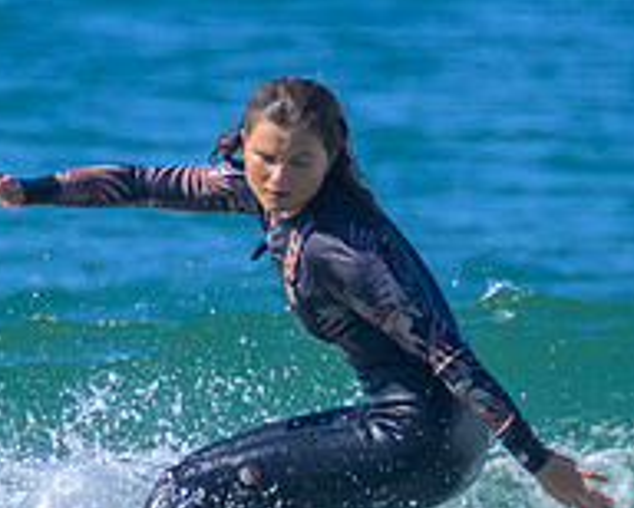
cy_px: 479
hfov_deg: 0.6
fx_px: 56706
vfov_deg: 0.5
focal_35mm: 3019
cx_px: 154
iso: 1250
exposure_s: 1/2000
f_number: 11
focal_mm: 800
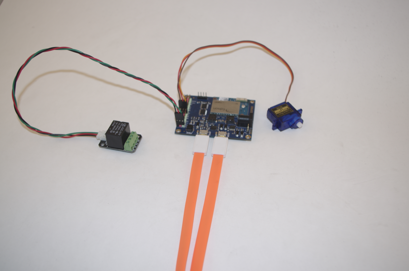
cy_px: 136
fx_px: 443
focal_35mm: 39
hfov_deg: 49.6
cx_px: 204
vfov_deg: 34.1
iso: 100
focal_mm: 26.25
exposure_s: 1/25
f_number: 4
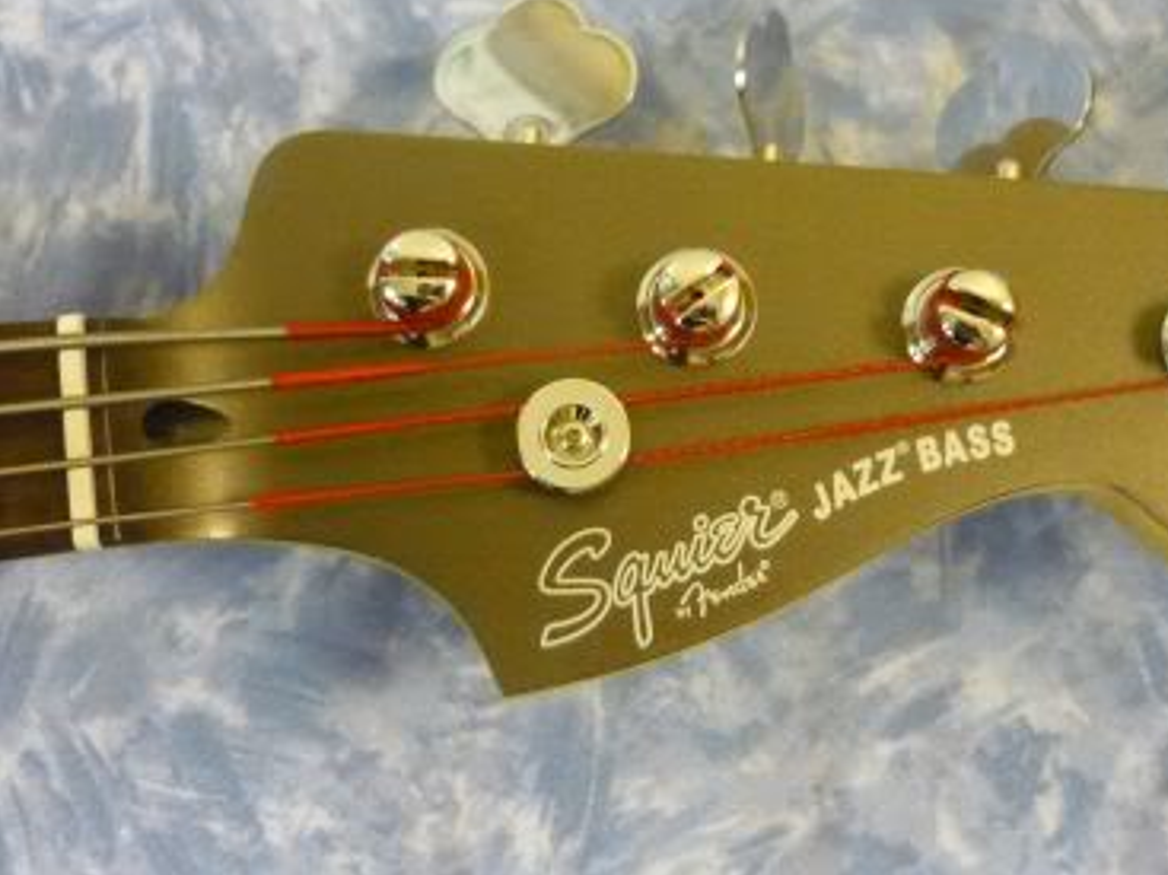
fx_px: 1518
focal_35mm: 45
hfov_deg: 41.9
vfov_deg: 32.1
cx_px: 687
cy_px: 358
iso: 800
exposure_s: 1/25
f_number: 2.8
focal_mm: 5.5
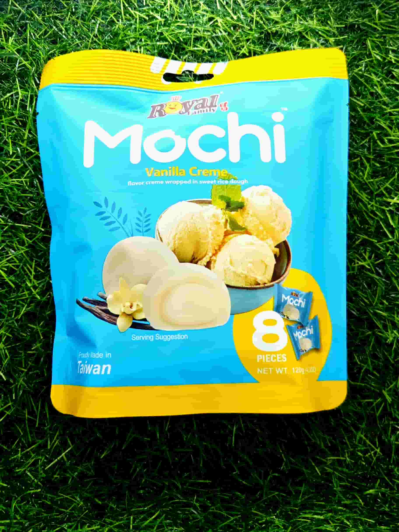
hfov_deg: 58.9
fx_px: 353
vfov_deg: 73.9
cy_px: 266
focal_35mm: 23
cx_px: 200
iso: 125
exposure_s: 1/526
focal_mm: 5.4
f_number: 1.8
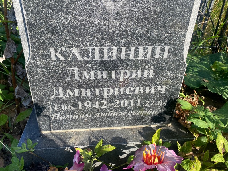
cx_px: 114
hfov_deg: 67.3
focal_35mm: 26
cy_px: 86
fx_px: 171
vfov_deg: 53.1
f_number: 1.8
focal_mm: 4.25
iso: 32
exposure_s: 1/706
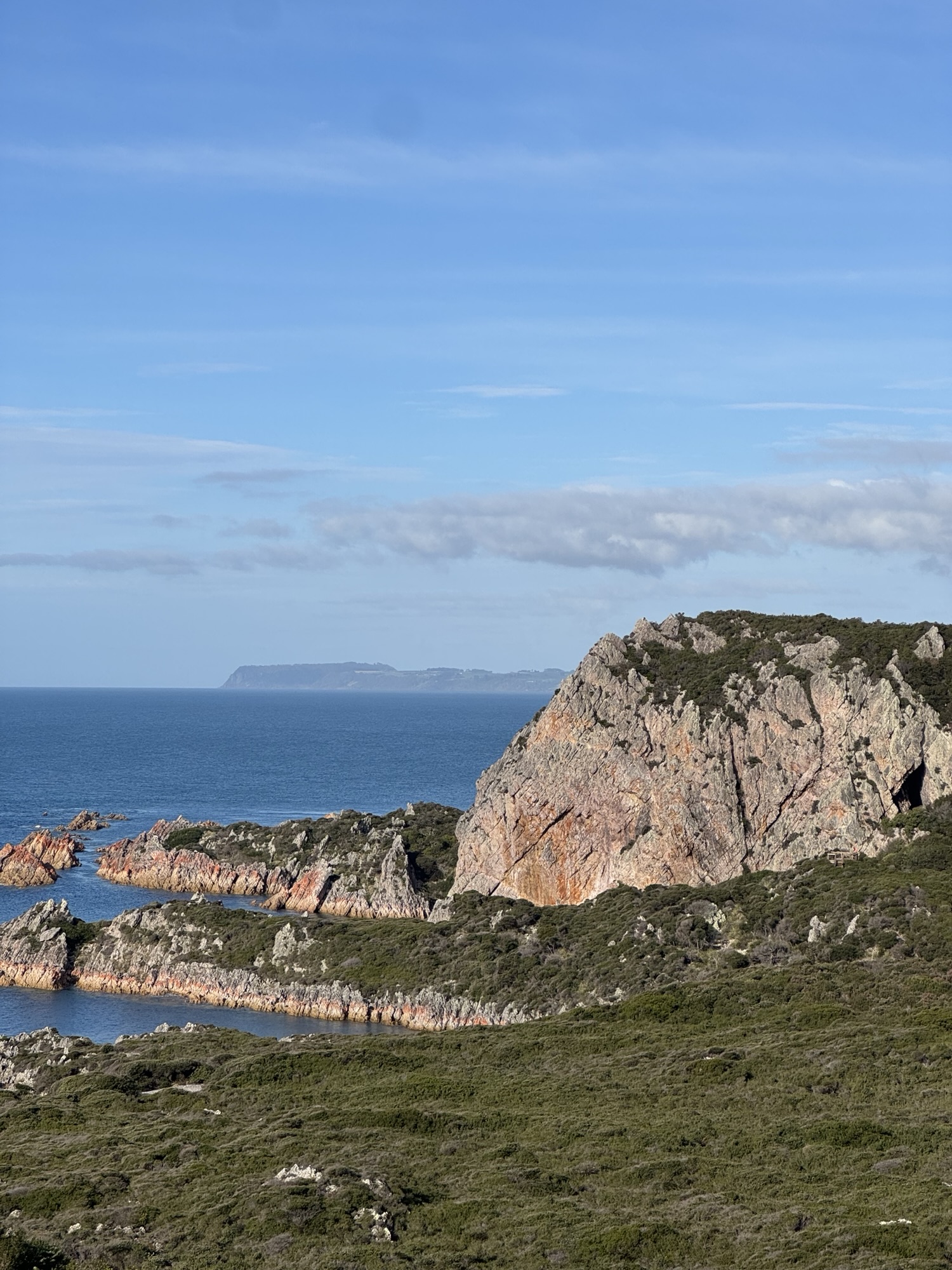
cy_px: 635
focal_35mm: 77
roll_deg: -0.3
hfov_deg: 19.1
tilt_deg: +1.2
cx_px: 476
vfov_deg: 25.3
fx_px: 2824
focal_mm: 9
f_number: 2.8
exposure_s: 1/1429
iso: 25
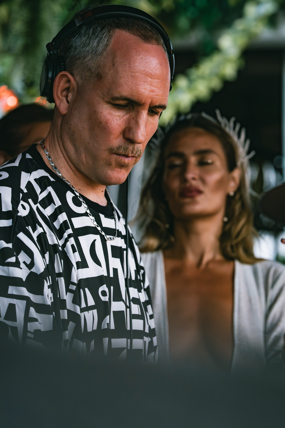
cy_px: 214
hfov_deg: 10.2
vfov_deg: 15.2
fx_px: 1603
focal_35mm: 135
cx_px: 142
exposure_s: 1/1000
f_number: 5.6
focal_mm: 135
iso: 5000
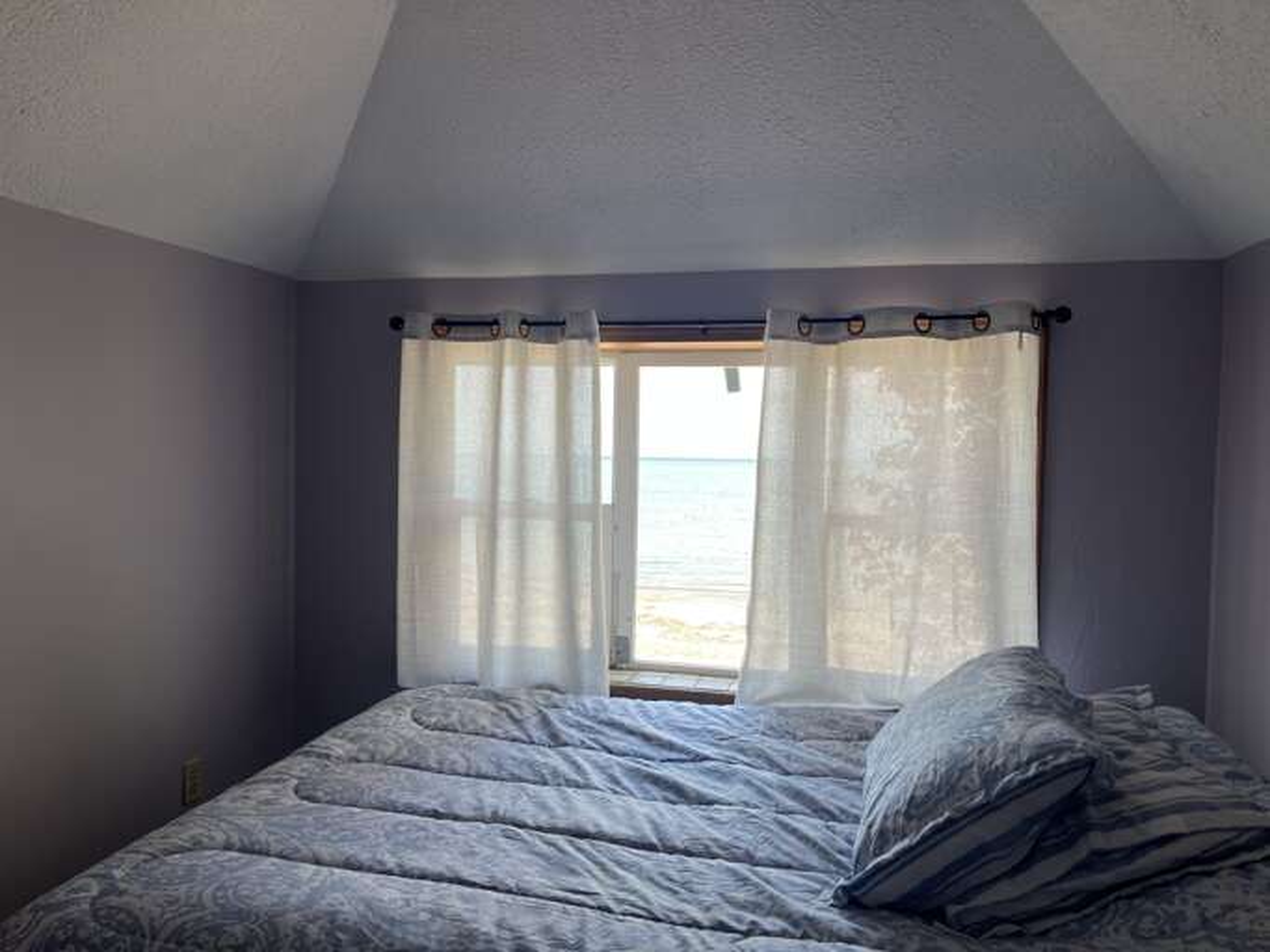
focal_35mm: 26
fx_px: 954
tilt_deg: -1.5
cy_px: 476
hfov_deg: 67.3
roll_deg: -0.6
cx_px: 635
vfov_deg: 53.0
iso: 40
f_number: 1.6
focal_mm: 5.1
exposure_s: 1/175
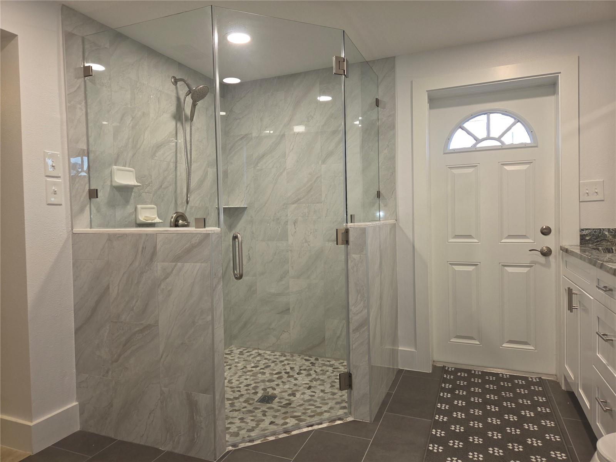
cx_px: 308
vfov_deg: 58.9
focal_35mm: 23
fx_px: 409
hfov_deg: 73.9
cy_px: 231
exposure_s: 1/60
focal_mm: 5.4
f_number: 1.8
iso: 64
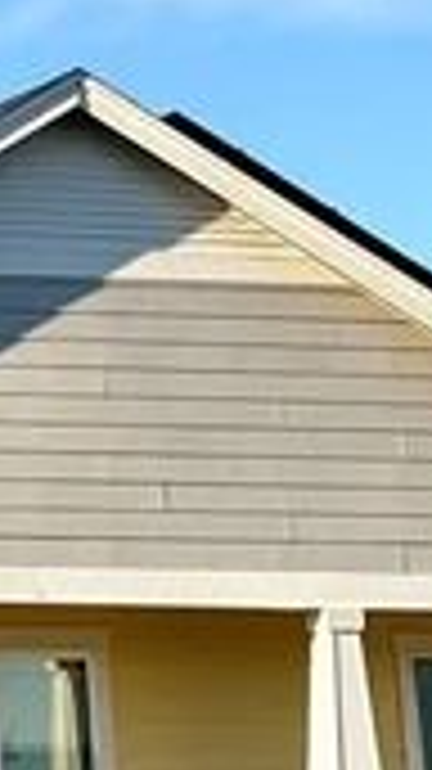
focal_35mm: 170
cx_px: -1012
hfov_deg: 6.3
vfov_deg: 12.6
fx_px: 3467
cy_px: 128
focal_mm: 5.96
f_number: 1.6
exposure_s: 1/1706
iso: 50
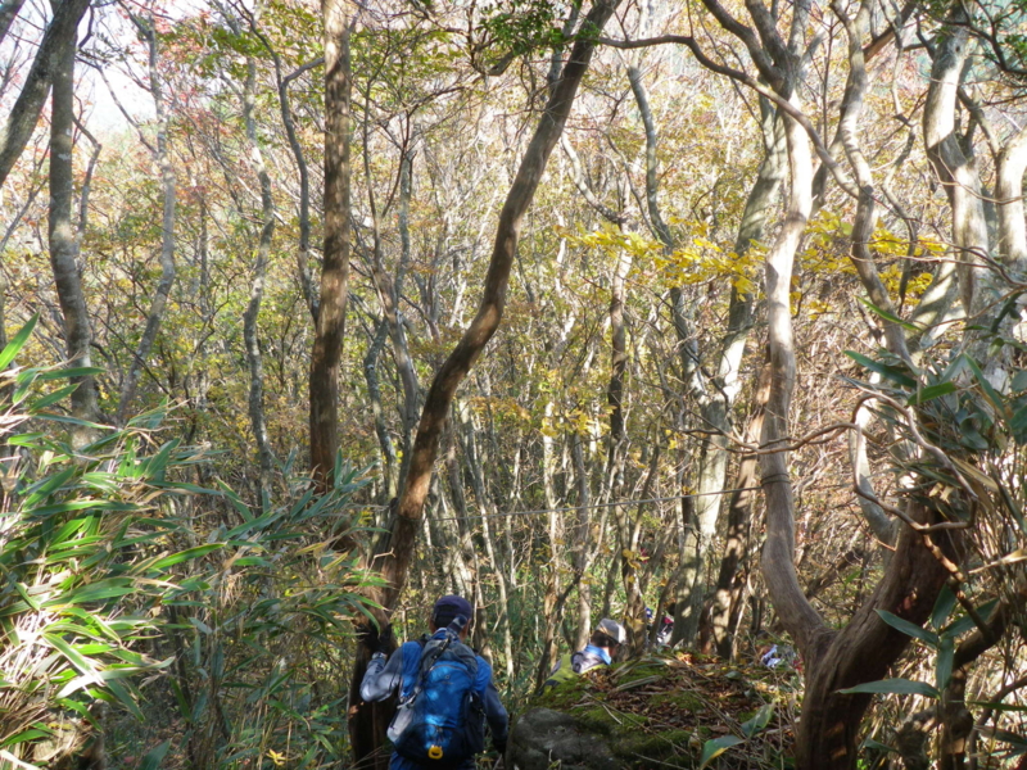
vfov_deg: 40.7
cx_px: 514
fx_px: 1038
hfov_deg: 52.6
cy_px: 385
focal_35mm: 35
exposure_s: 1/80
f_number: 3.8
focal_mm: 6.2
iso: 64
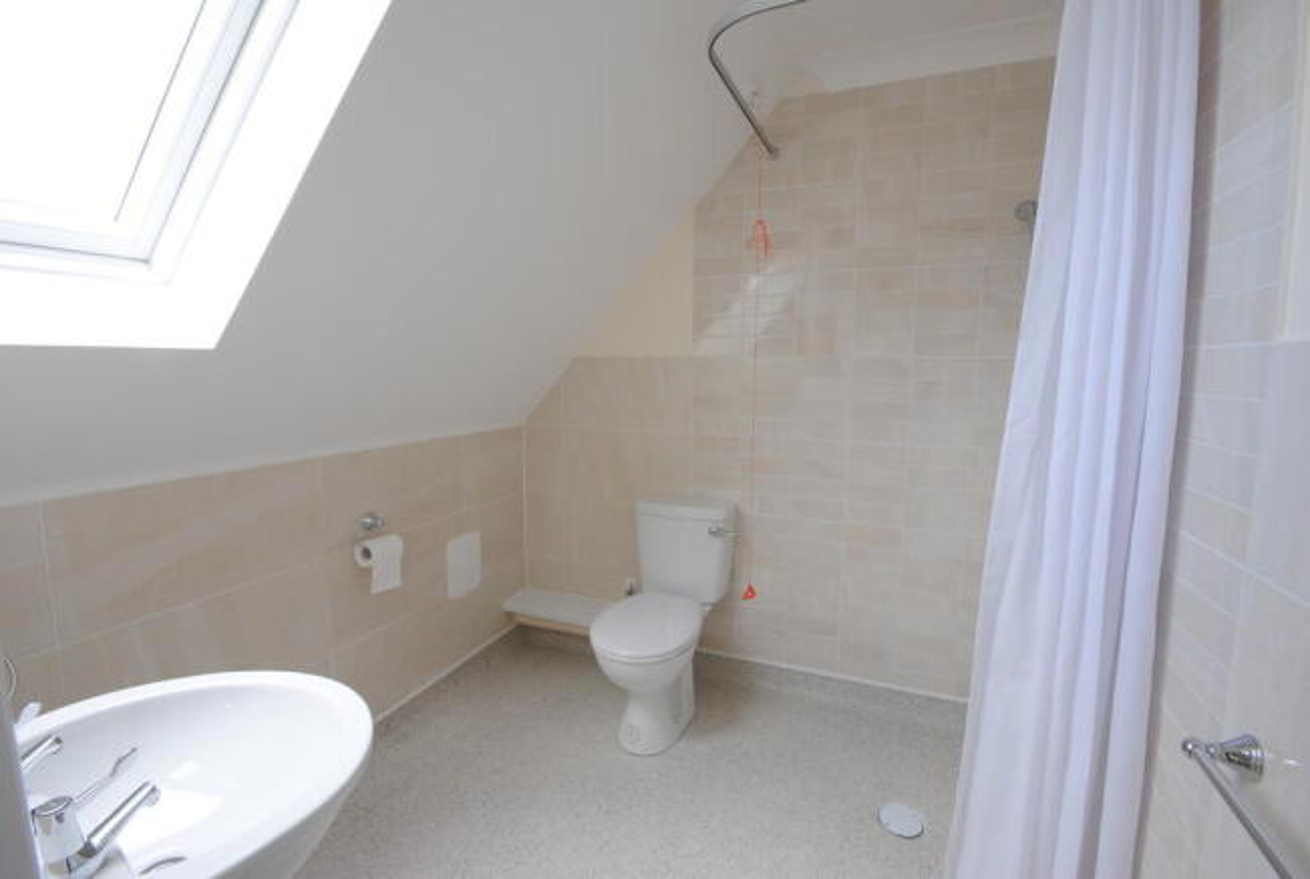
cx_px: 655
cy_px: 440
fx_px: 547
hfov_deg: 100.3
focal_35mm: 15
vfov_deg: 77.6
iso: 100
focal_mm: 10
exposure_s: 1/4
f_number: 13
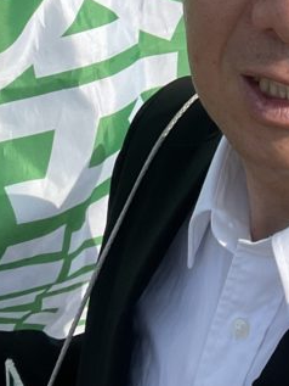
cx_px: 247
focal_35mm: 89
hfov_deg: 16.4
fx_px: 990
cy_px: -155
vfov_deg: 19.7
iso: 25
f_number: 2.2
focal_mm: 2.71
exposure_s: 1/806
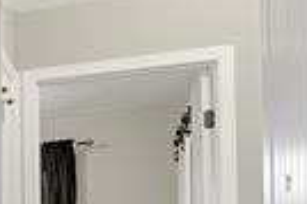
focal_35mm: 81
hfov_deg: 17.2
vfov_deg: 16.0
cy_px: 259
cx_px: -328
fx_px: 690
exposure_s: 6
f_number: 8
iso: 250
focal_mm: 17
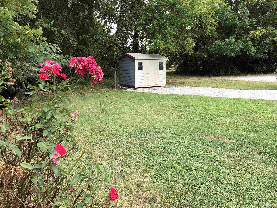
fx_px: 224
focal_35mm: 28
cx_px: 138
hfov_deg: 63.4
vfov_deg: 49.7
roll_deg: +1.0
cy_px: 104
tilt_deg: -7.9
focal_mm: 3.99
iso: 20
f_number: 1.8
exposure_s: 1/282
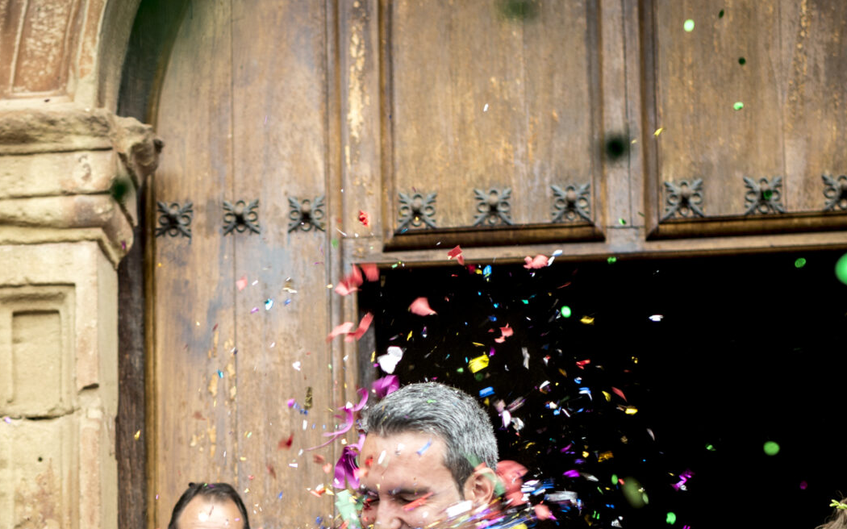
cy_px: 630
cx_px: 169
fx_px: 2008
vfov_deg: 14.5
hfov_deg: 23.5
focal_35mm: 87
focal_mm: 35
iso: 400
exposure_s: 1/200
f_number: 2.8
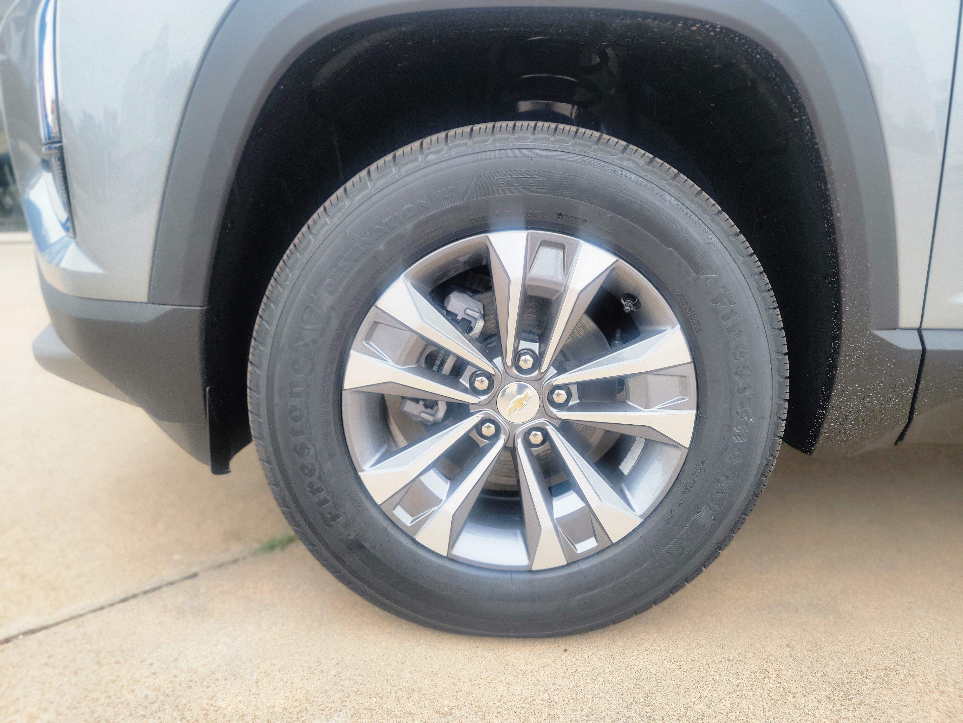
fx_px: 668
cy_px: 362
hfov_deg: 71.6
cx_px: 482
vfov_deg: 56.8
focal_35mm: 24
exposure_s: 1/120
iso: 64
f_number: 1.8
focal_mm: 6.7
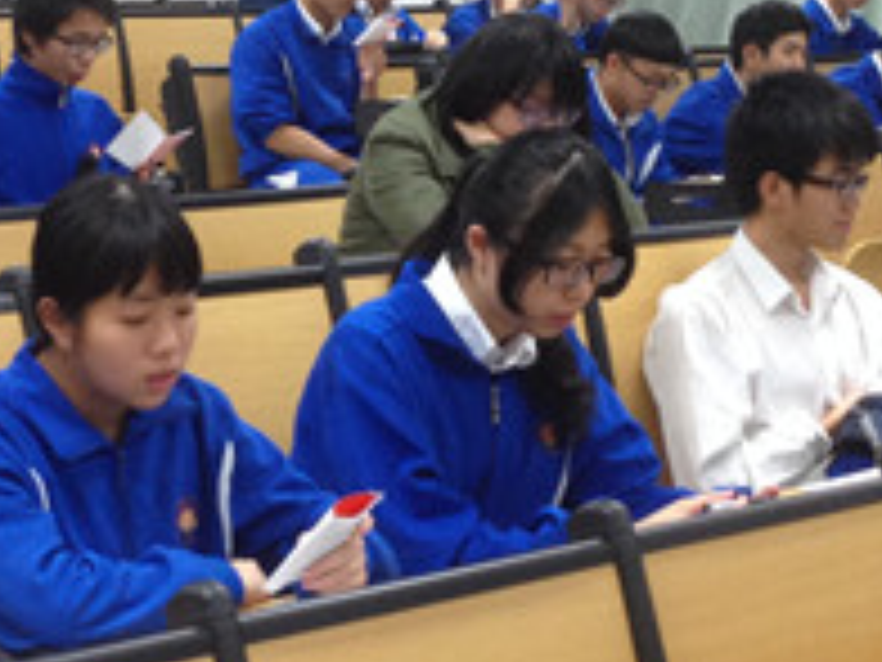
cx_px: 256
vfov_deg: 13.8
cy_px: 338
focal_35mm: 107
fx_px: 2726
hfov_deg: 18.3
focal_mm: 4.28
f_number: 2.4
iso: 100
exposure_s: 1/20
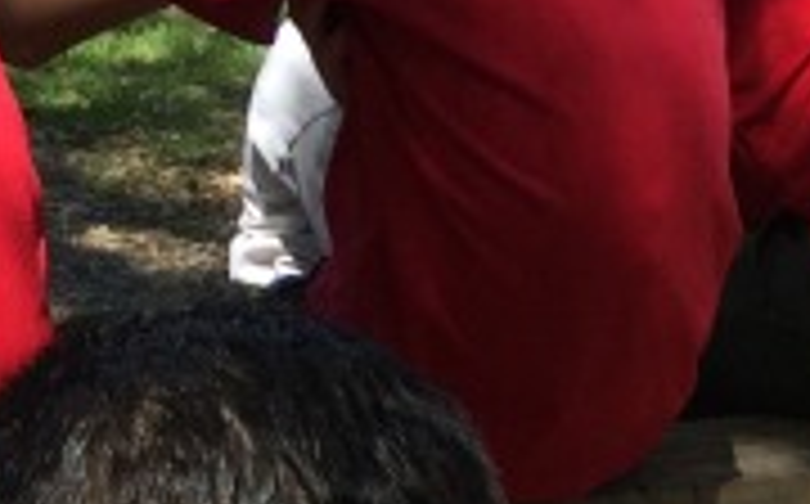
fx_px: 3858
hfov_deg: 11.5
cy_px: 1638
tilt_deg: -32.0
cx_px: 1238
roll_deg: -8.0
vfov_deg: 6.6
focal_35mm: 175
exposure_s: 1/892
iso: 32
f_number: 2.2
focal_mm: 4.15
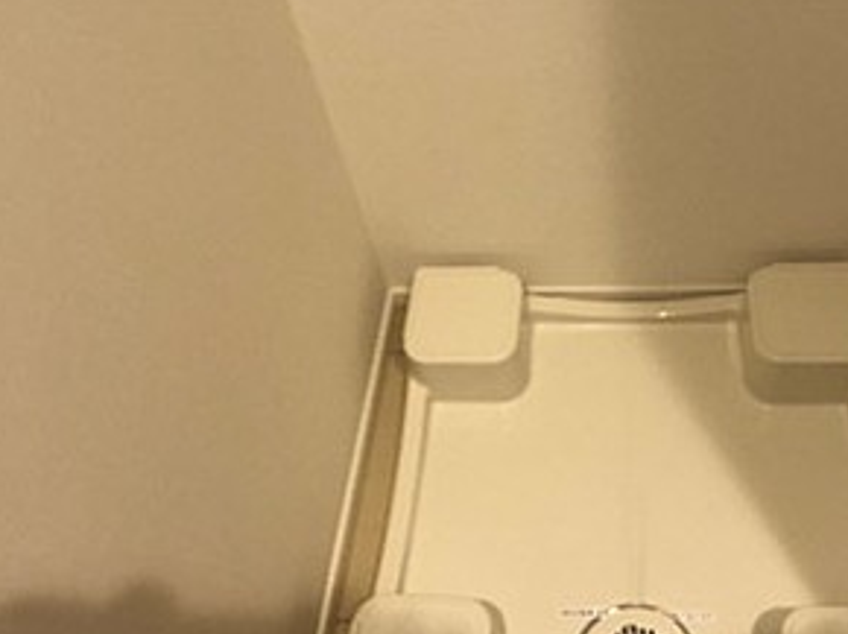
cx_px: 532
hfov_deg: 33.1
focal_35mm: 58
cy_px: 219
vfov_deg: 25.1
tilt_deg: -46.2
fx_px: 1420
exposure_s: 1/17
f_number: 1.8
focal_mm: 3.99
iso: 40
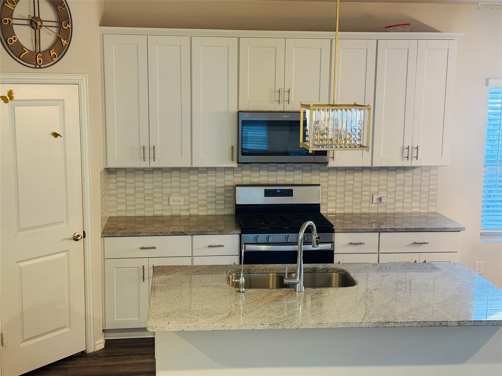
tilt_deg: -9.3
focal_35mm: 48
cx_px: 251
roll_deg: -0.6
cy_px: 188
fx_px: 696
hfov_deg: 39.7
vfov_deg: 30.3
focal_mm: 6.76
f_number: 1.78
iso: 200
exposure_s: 1/40
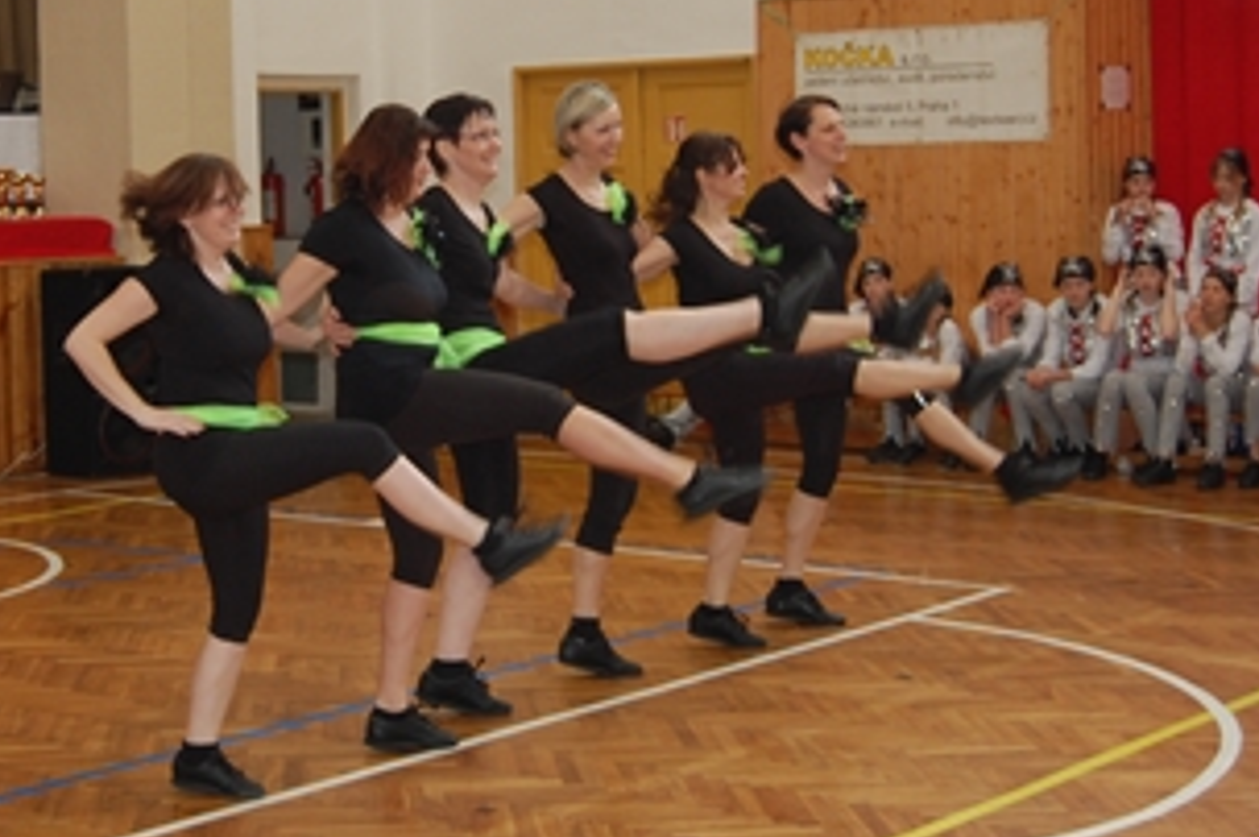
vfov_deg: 18.3
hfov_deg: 27.2
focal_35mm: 74
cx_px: 406
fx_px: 2585
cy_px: 224
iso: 400
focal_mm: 30
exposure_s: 1/60
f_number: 4.2
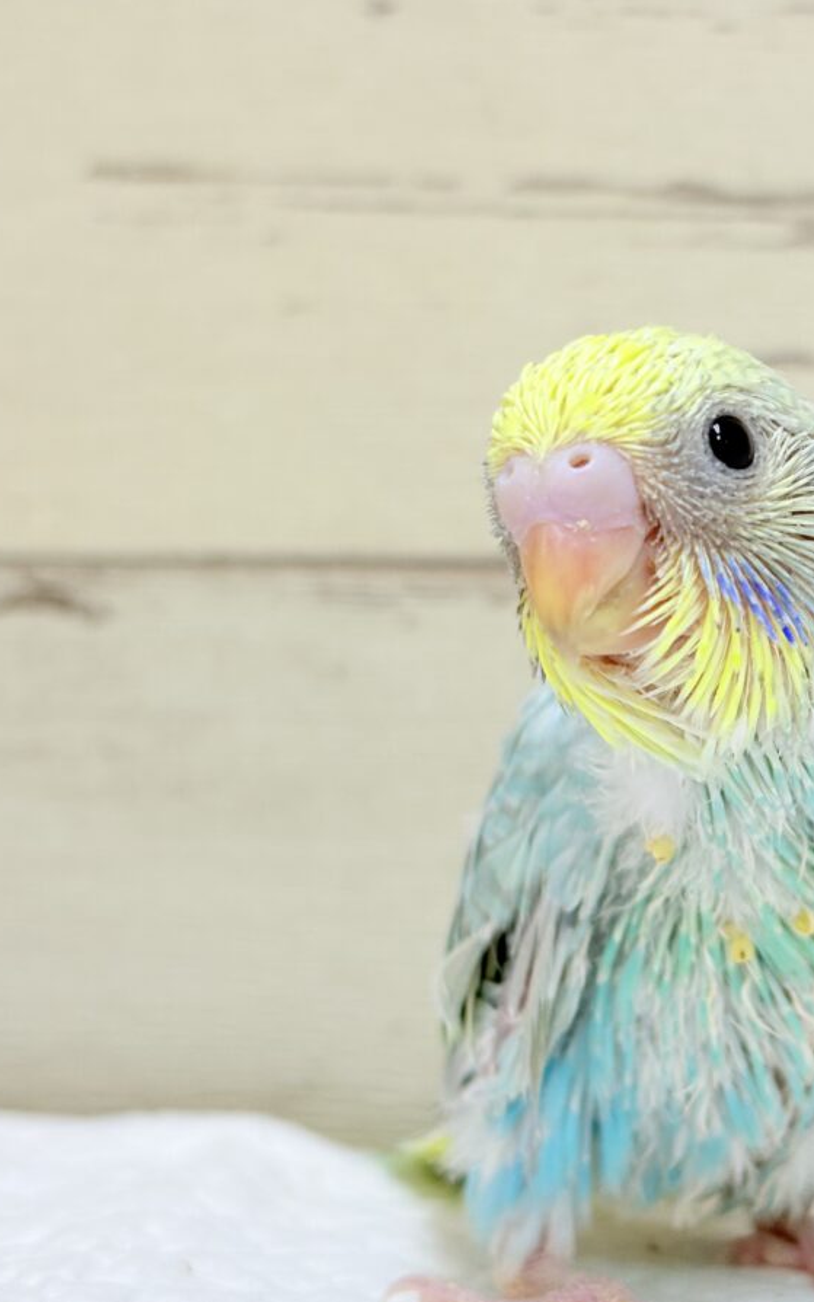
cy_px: 651
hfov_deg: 17.3
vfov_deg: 27.8
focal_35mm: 74
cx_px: 760
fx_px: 2626
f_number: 1.6
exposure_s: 1/50
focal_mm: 5.96
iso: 50
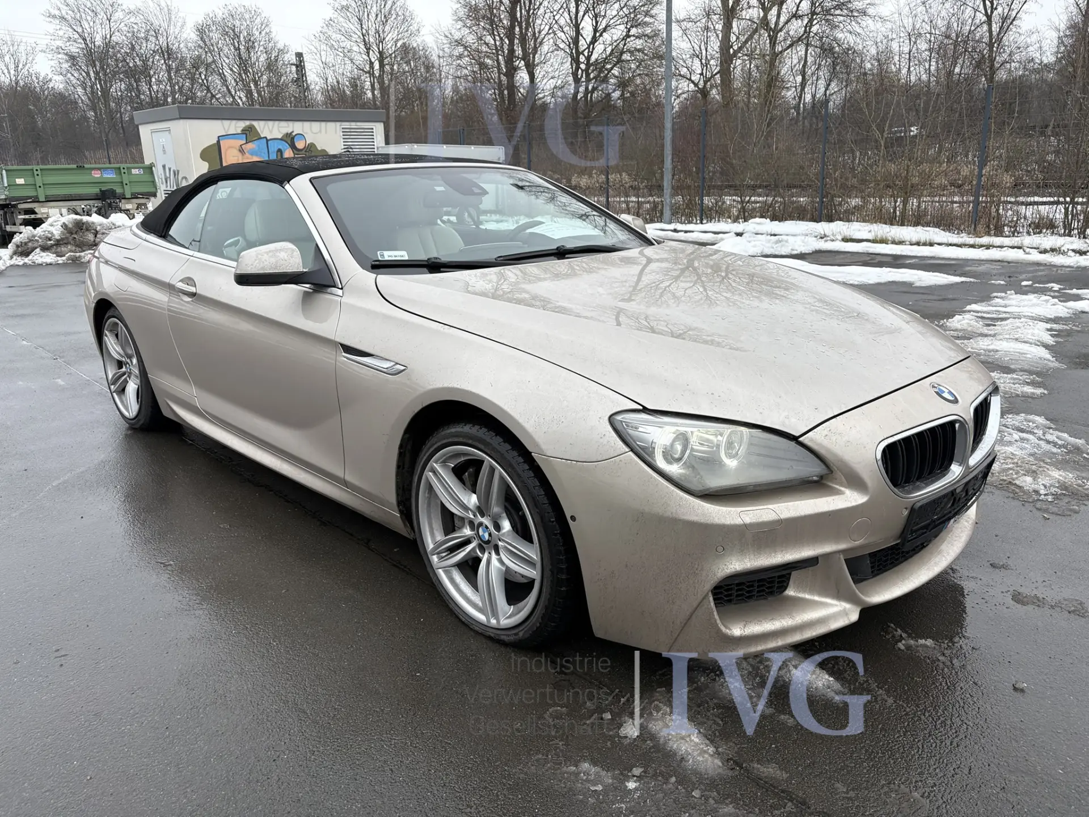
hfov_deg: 67.3
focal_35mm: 26
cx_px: 544
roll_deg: +2.3
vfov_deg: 53.1
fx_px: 818
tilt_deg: -15.2
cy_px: 408
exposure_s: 1/973
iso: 50
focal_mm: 5.96
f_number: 1.6
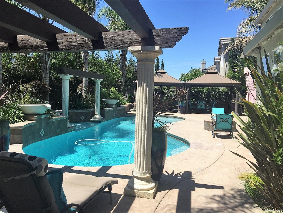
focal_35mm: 29
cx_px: 142
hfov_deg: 61.7
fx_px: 237
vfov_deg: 48.2
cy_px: 106
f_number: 2.2
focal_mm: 4.15
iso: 32
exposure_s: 1/1647
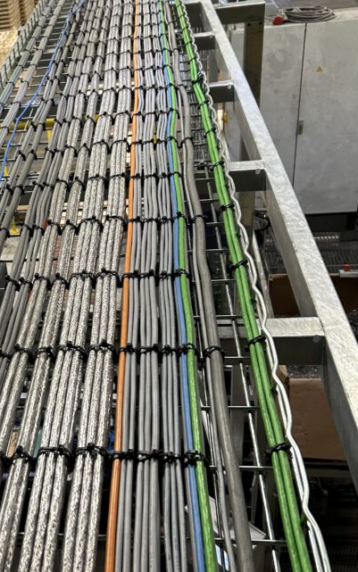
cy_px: 282
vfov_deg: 45.3
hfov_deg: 27.9
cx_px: 20
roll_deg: +12.2
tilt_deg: -32.5
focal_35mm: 44
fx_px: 686
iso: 160
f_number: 1.5
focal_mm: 5.7
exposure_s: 1/50
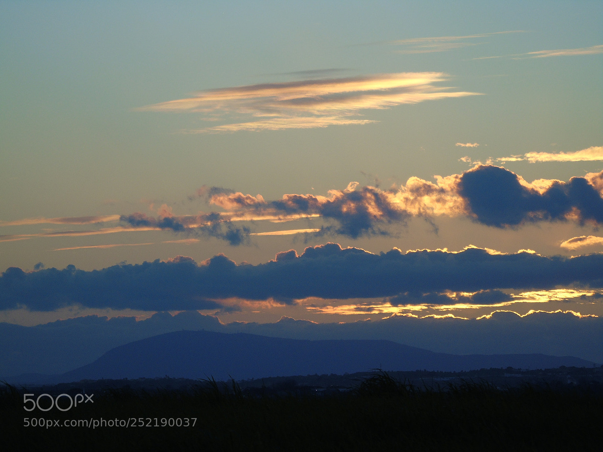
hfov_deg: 9.3
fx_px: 3693
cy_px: 226
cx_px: 302
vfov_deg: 7.0
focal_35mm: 212
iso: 80
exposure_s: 1/125
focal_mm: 38
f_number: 4.7
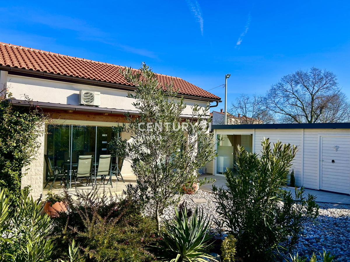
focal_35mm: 26
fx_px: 263
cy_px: 131
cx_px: 175
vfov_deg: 53.1
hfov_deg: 67.3
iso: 50
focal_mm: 5.7
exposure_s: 1/2915
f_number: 1.5
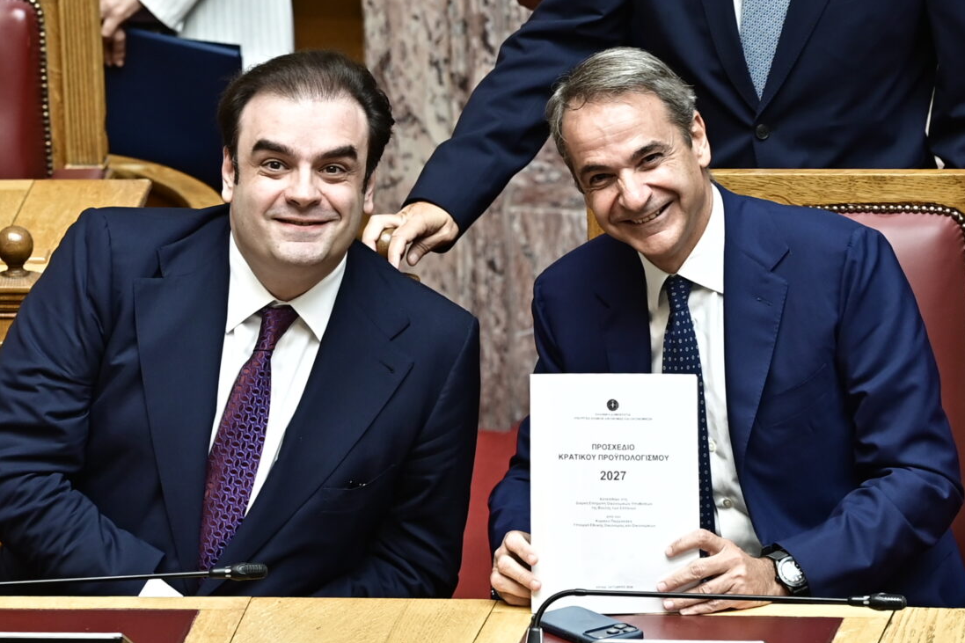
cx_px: 485
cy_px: 321
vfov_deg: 4.5
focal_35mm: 303
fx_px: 8120
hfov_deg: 6.8
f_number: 4
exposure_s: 1/100
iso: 800
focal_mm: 185
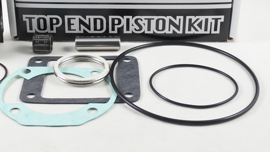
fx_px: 415
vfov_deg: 20.0
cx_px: 83
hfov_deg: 35.5
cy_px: -7
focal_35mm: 58
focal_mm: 11.2
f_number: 3.8
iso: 500
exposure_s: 1/125
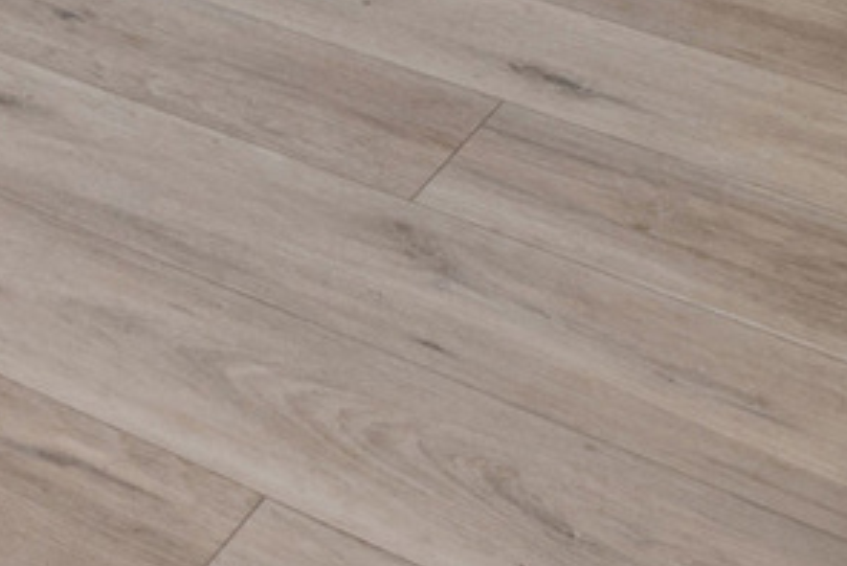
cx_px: -434
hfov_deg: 16.7
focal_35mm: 111
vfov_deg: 9.2
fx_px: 2613
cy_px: -1254
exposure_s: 1/10
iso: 250
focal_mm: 16
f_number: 9
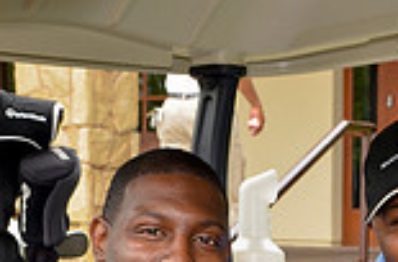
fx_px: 1486
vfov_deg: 9.6
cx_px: 334
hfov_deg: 15.1
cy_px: 450
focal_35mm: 135
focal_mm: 24
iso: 200
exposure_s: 1/200
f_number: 5
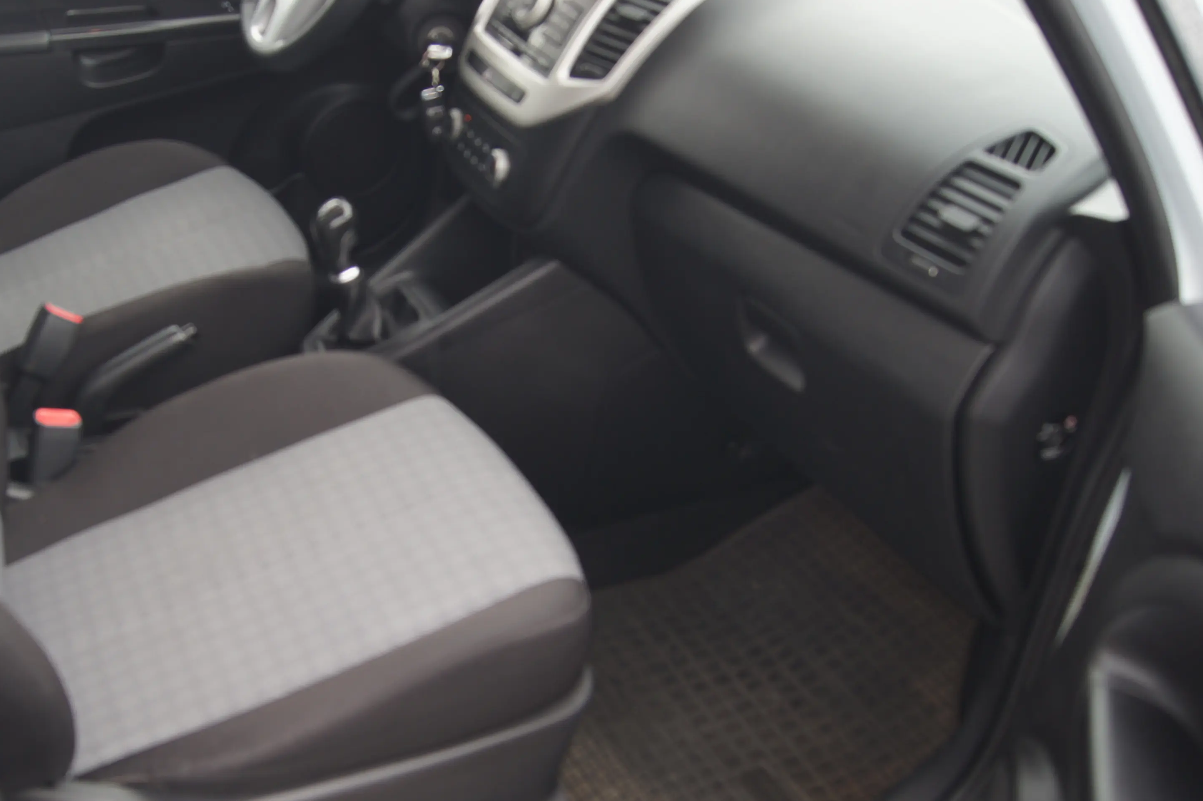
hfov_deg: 47.9
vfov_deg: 33.2
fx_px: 1336
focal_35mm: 40
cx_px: 437
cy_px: 490
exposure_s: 1/40
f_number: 4
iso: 100
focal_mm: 20
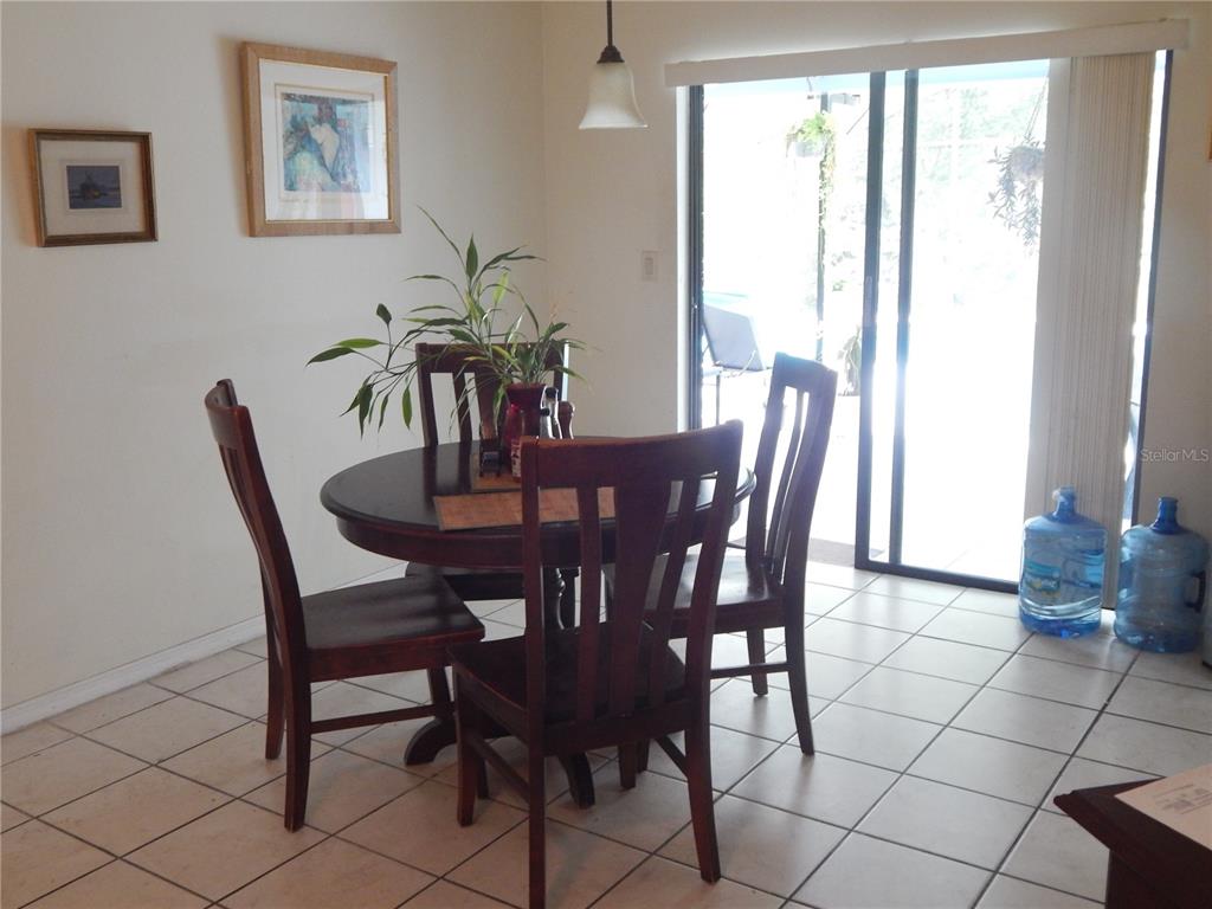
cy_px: 454
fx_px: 1225
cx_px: 606
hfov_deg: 52.6
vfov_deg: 40.7
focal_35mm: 35
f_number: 3.3
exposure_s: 1/30
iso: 400
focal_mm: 6.1
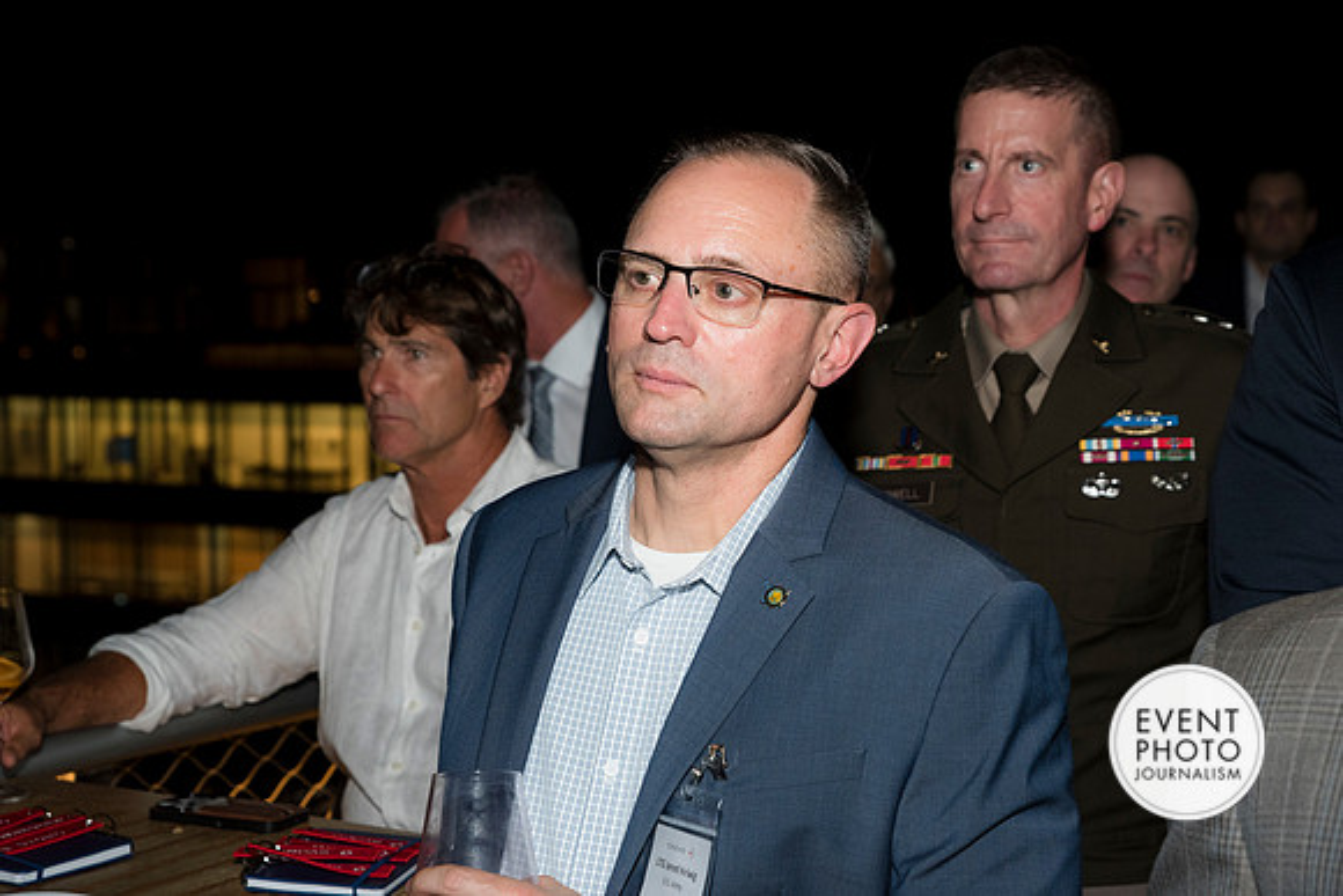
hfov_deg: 32.4
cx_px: 672
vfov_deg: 21.9
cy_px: 448
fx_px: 2313
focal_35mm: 62
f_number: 5.6
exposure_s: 1/125
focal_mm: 62
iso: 1250
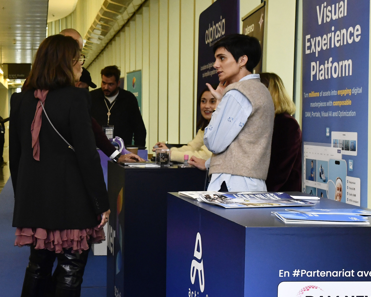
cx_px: 82
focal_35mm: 66
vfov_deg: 23.2
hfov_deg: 28.3
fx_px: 723
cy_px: 184
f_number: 7.1
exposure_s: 1/100
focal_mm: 27
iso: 1600
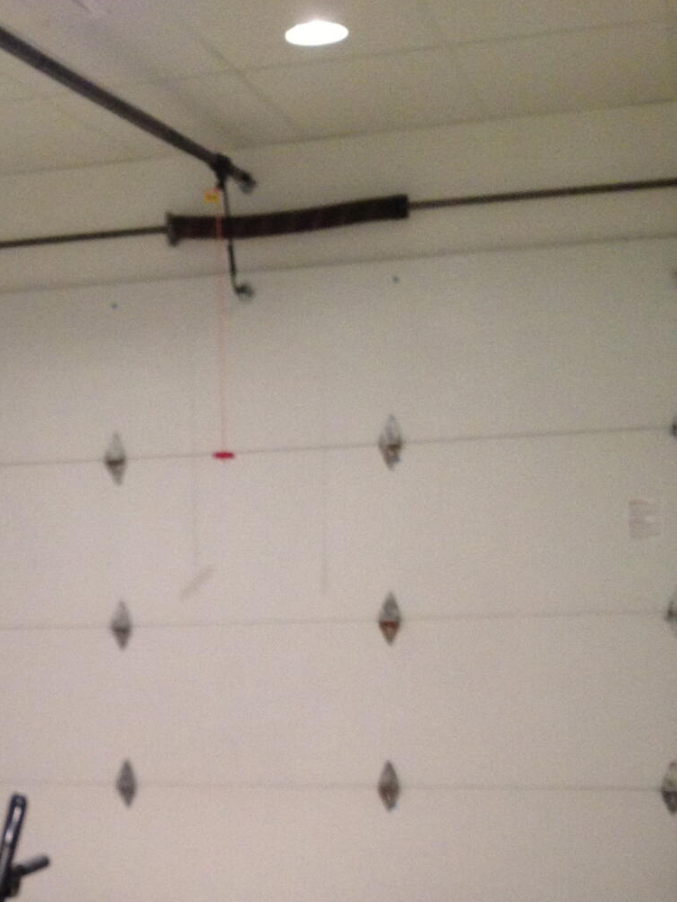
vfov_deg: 26.3
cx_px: 97
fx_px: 1825
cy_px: 899
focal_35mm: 70
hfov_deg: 20.7
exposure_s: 1/20
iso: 200
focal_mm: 4.28
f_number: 2.4
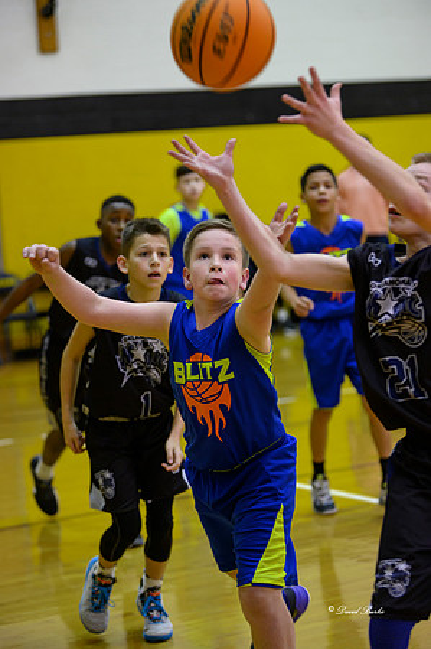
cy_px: 324
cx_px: 216
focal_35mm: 100
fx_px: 1800
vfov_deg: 20.4
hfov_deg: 13.7
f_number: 2.8
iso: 4000
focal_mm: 100
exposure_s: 1/400
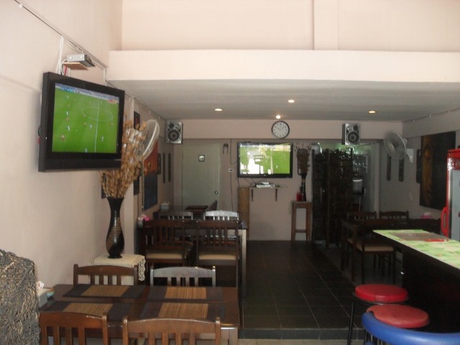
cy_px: 172
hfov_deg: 52.6
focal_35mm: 35
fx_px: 465
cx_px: 230
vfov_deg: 40.7
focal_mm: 6.2
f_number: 2.8
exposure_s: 1/45
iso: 200
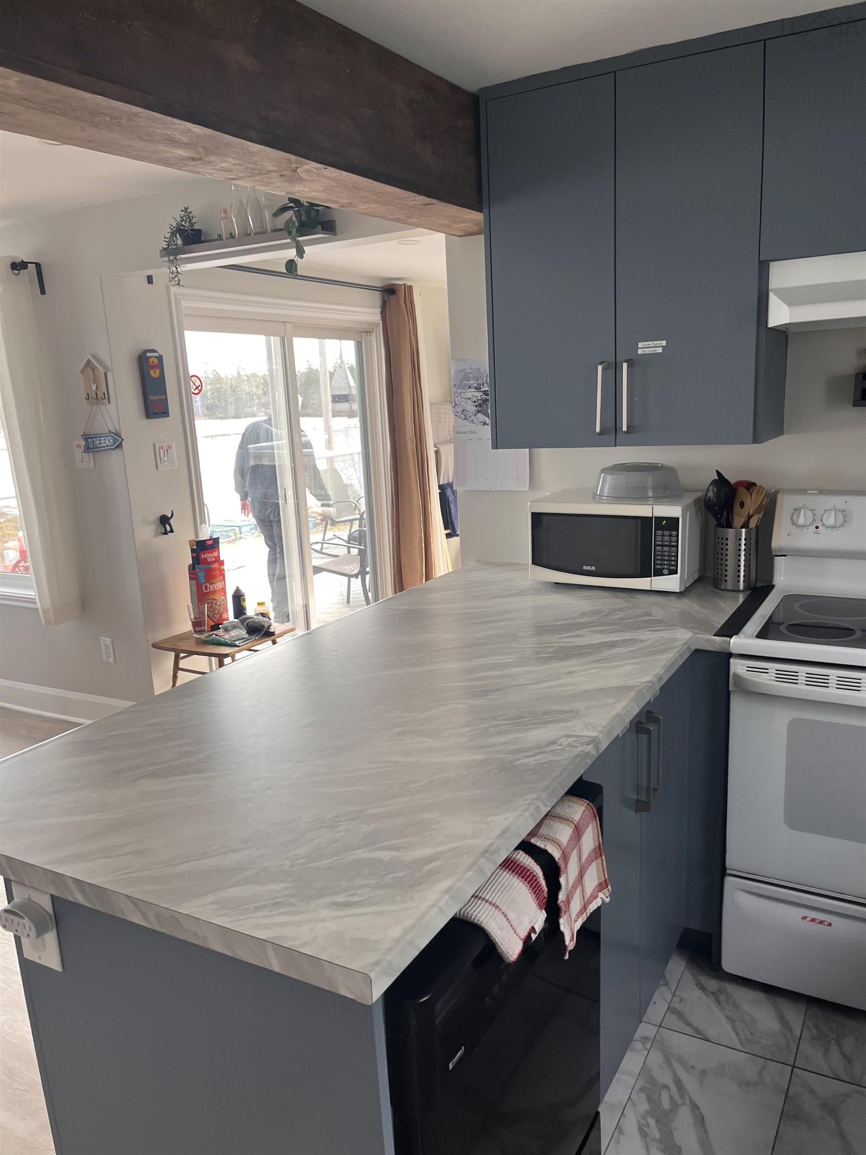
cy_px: 578
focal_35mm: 26
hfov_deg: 53.1
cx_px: 433
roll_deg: +2.8
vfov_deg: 67.3
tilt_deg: -11.7
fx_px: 867
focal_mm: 5.1
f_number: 1.6
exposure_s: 1/121
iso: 125
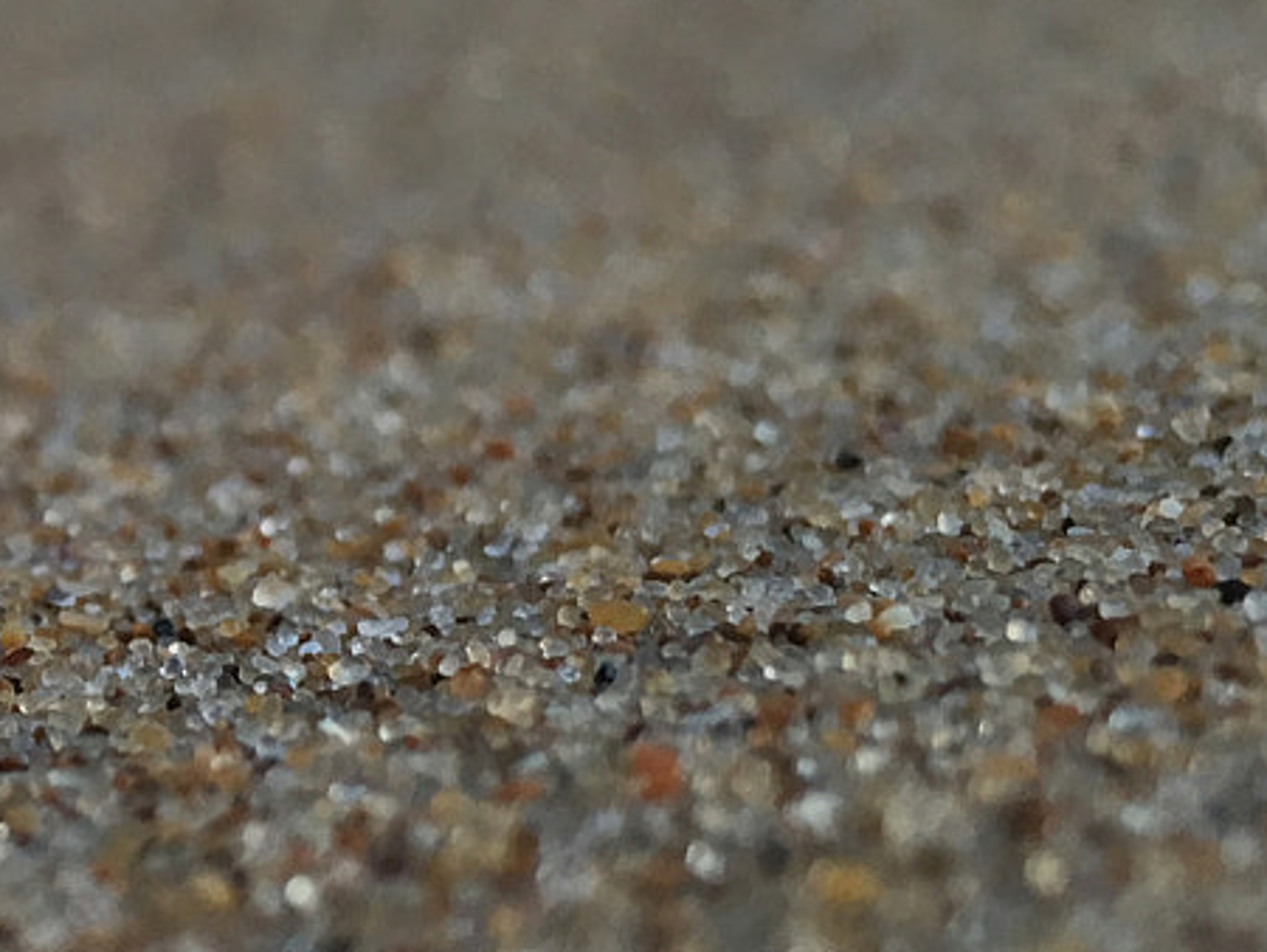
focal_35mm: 103
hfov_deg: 17.7
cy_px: 386
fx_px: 3772
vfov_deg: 14.4
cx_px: -422
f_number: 2.2
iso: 100
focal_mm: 4.15
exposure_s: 1/33
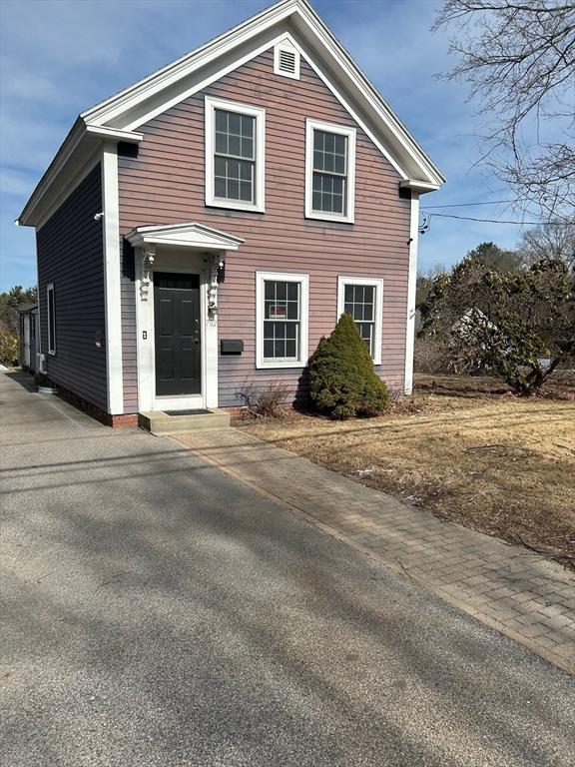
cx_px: 288
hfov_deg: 53.1
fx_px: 576
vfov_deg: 67.3
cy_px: 384
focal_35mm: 26
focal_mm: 5.7
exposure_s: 1/5882
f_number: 1.5
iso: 50
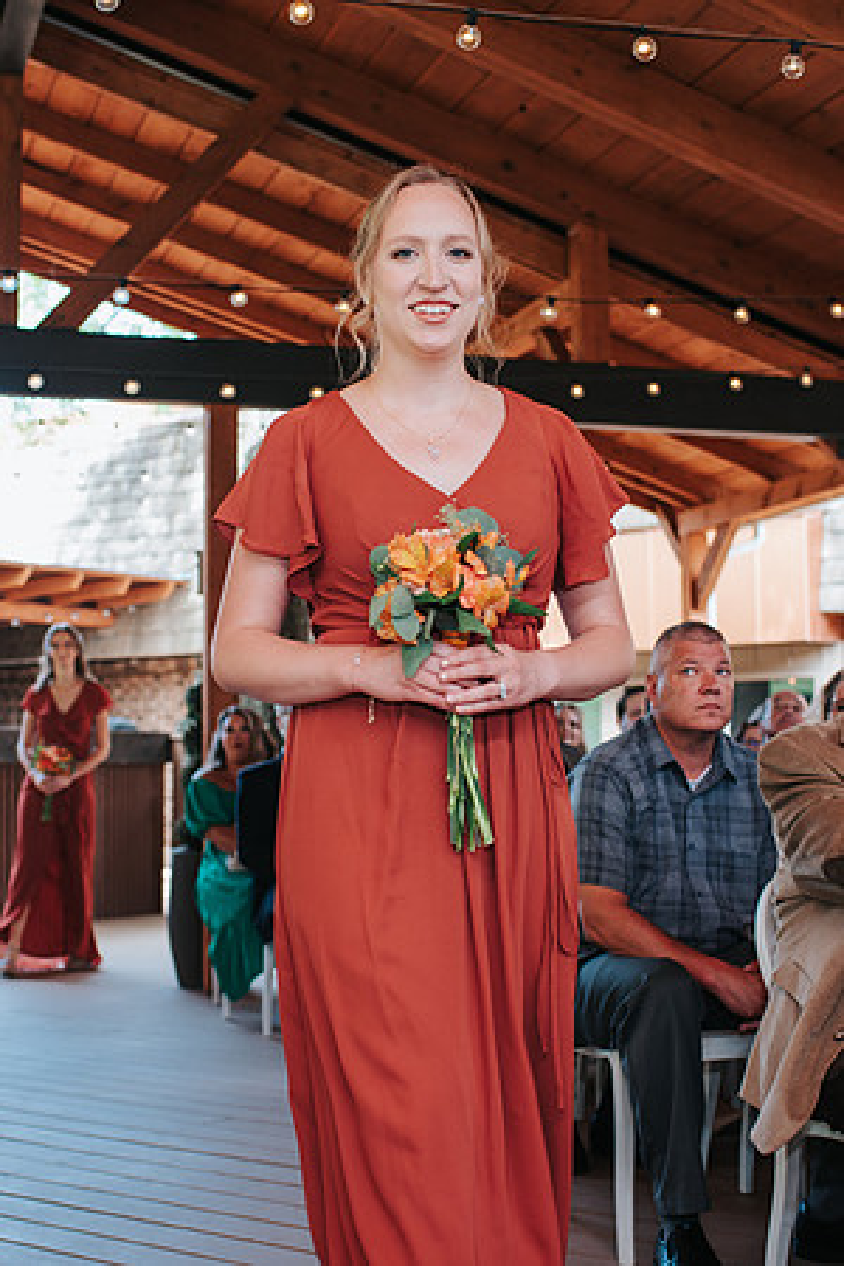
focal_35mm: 52
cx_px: 397
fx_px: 1845
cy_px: 633
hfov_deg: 25.8
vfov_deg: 37.9
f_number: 3.2
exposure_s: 1/125
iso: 250
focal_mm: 35
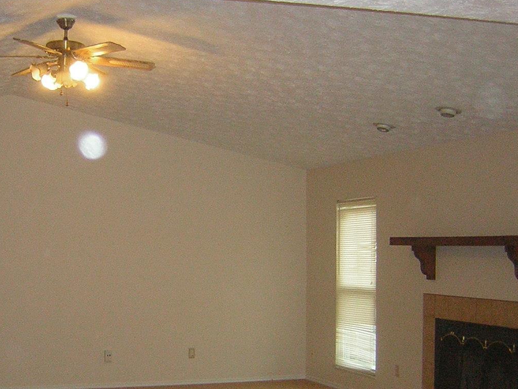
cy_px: 262
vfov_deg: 25.5
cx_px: 153
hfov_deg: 33.3
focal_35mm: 57
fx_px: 853
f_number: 2.6
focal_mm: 4.7
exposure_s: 1/60.1
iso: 159
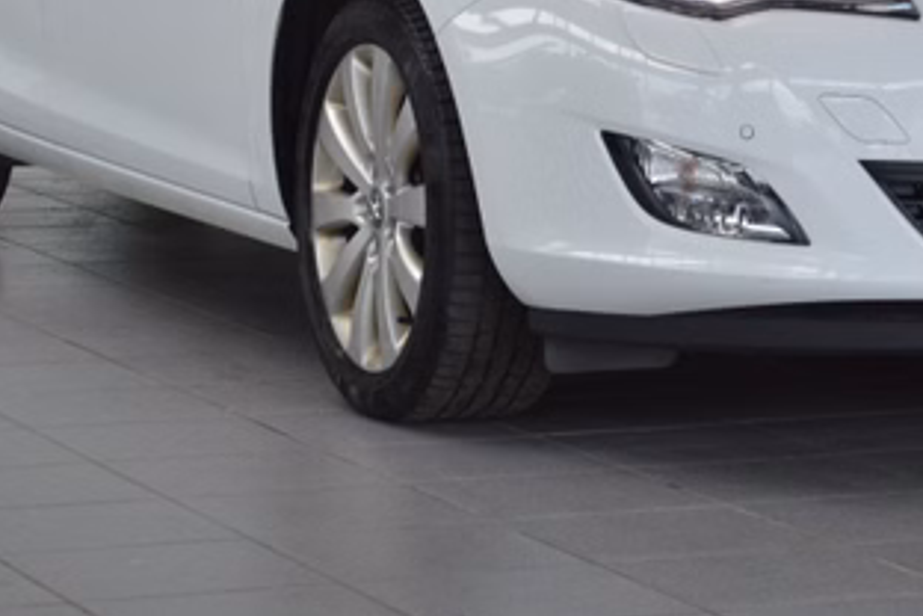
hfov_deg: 12.8
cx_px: 698
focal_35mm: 160
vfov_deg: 8.5
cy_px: 6
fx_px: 4102
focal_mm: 52
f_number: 5
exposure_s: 1/60
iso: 400
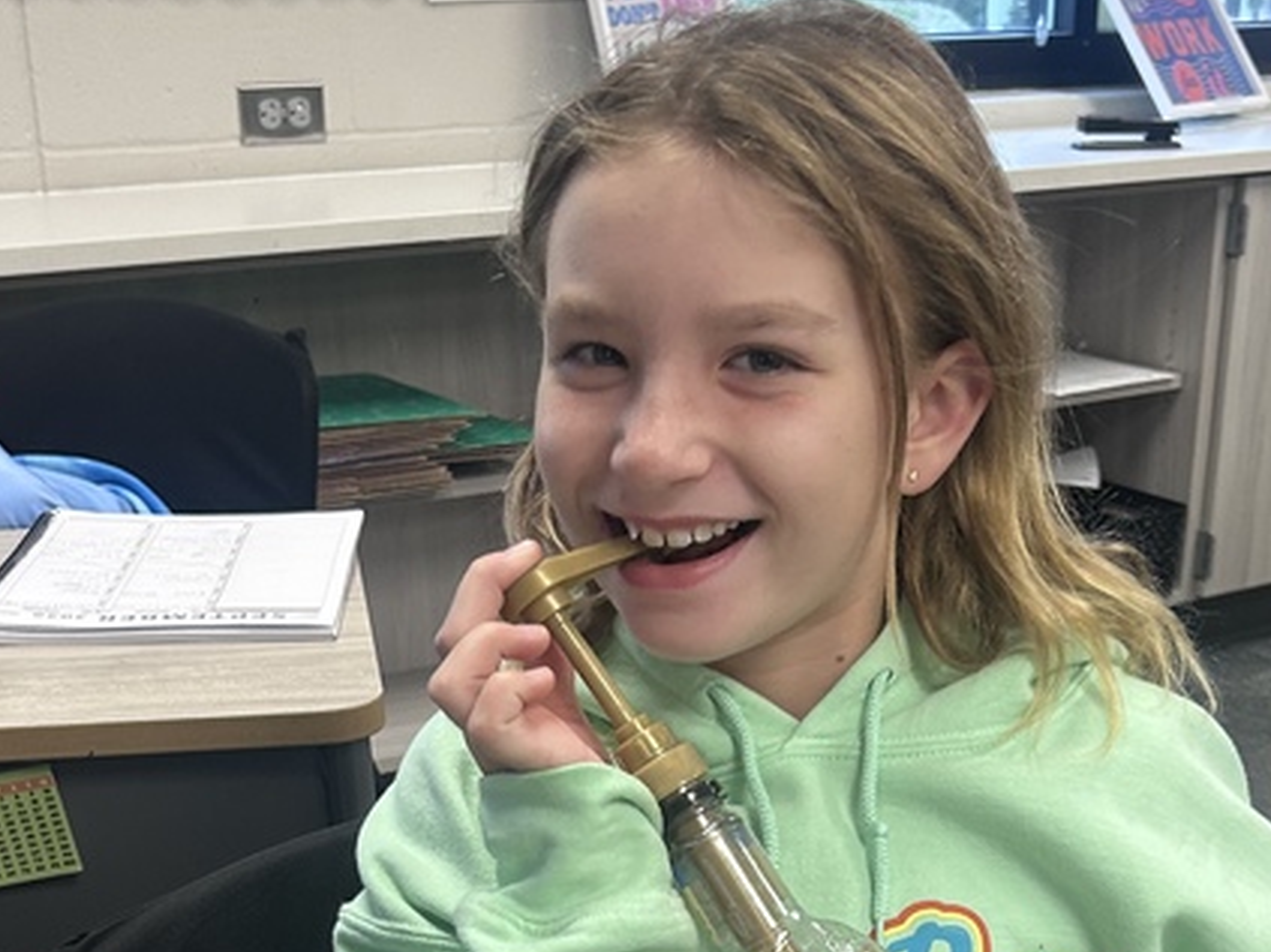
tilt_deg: -26.2
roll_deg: -0.2
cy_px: 1039
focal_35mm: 63
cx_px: 745
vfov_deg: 22.0
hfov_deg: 30.7
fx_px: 2313
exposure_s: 1/120
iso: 100
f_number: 1.5
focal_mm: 5.7
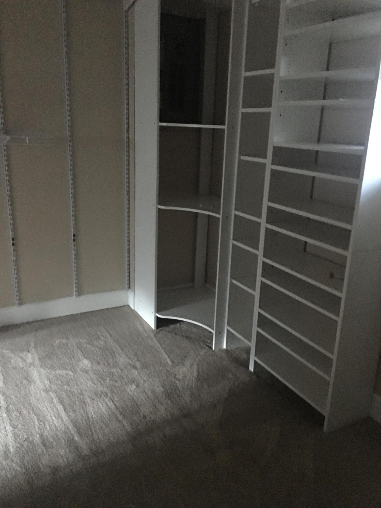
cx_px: 190
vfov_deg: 61.7
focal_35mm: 29
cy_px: 254
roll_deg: -2.0
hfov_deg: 48.2
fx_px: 426
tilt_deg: -16.1
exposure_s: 1/4
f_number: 2.2
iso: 320
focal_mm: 4.15
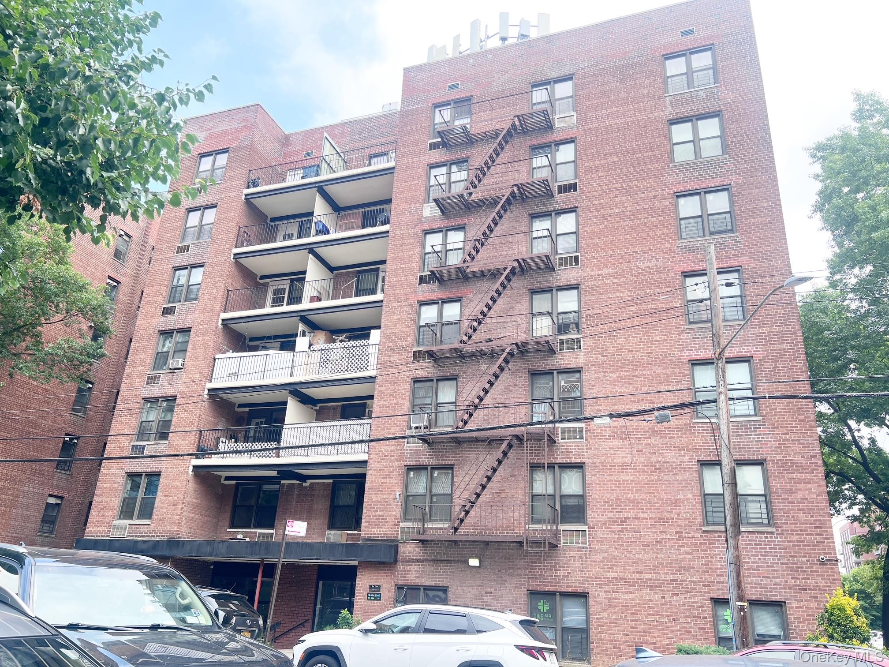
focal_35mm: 26
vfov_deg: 53.1
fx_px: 668
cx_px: 444
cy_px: 334
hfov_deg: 67.3
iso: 50
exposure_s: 1/803
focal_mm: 5.7
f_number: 1.5
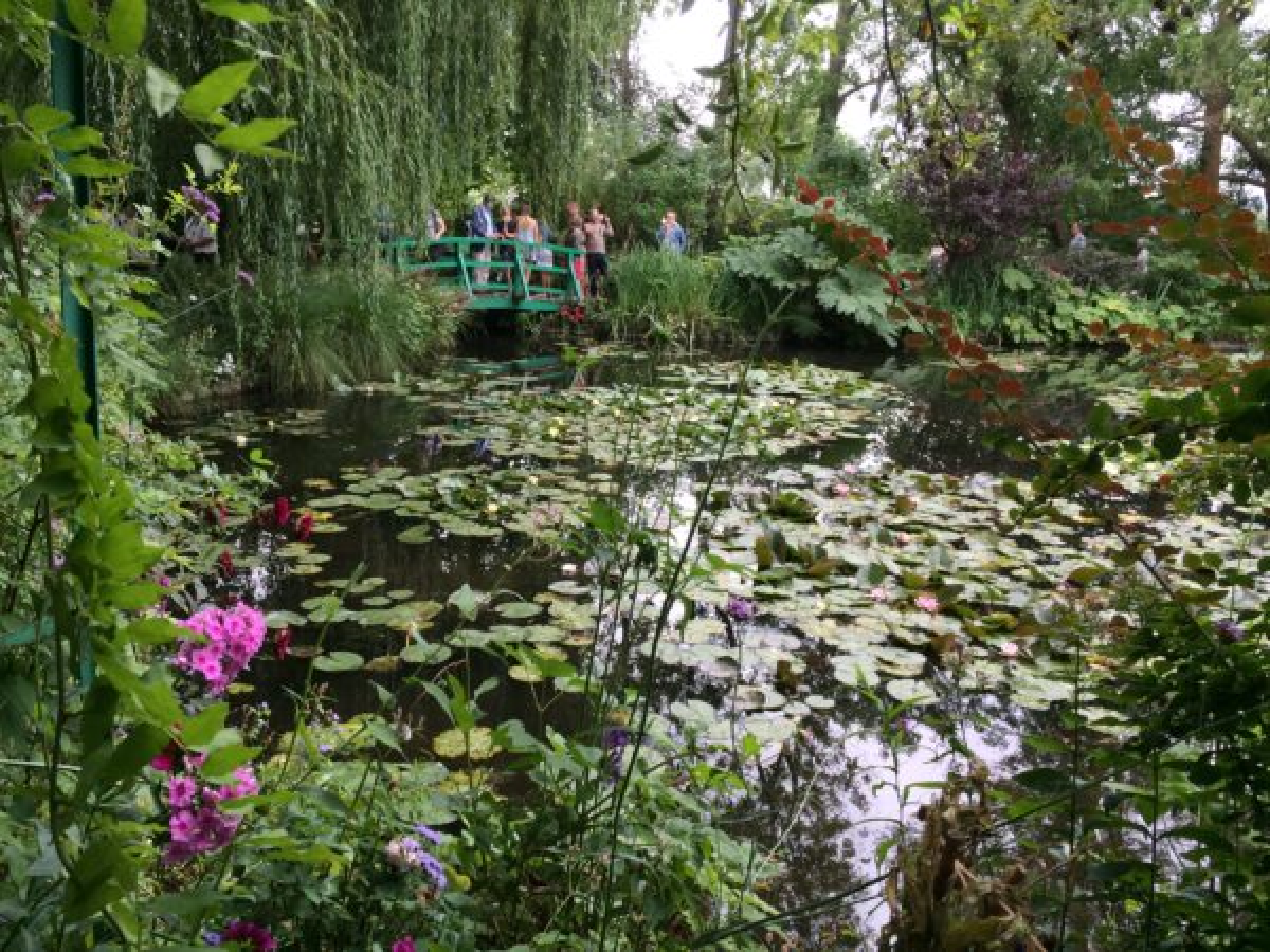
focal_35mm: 30
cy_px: 476
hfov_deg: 60.0
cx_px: 635
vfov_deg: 46.8
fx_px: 1101
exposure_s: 1/217
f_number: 2.2
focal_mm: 4.12
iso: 32
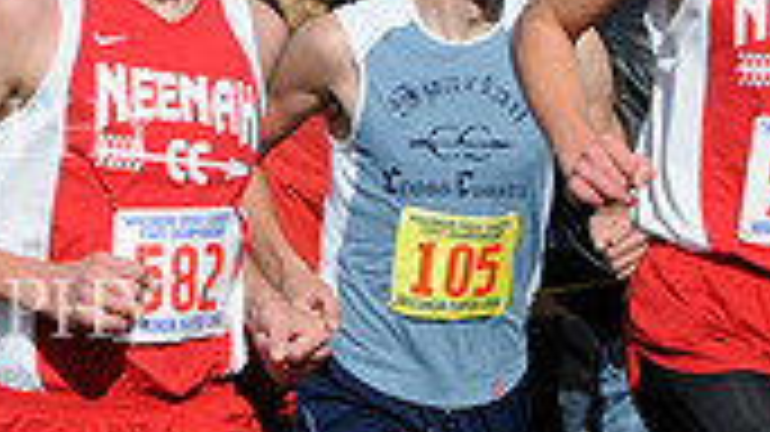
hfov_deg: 3.4
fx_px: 13041
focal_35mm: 639
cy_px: 398
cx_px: -486
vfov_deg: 1.9
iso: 200
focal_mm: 120
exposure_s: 1/800
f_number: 5.6
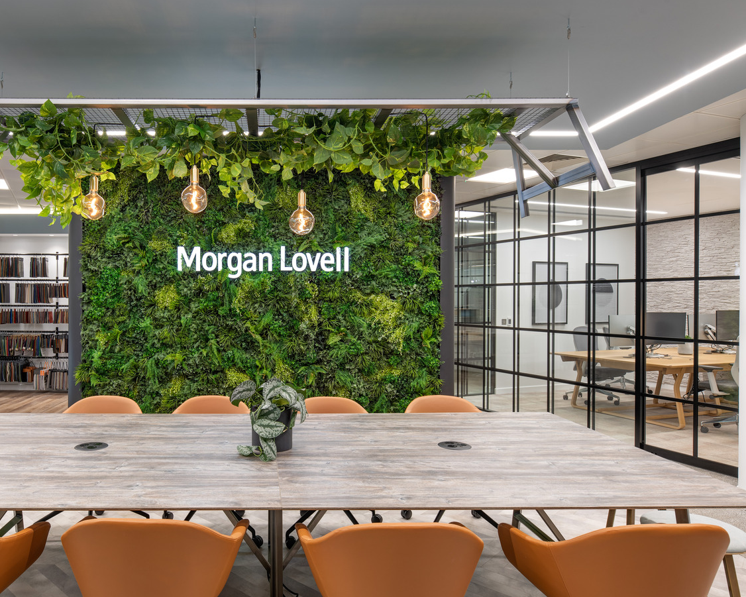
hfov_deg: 66.8
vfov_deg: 56.8
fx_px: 552
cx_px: 270
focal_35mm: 25
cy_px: 297
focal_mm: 20
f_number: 11
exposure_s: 1/1.43
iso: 100
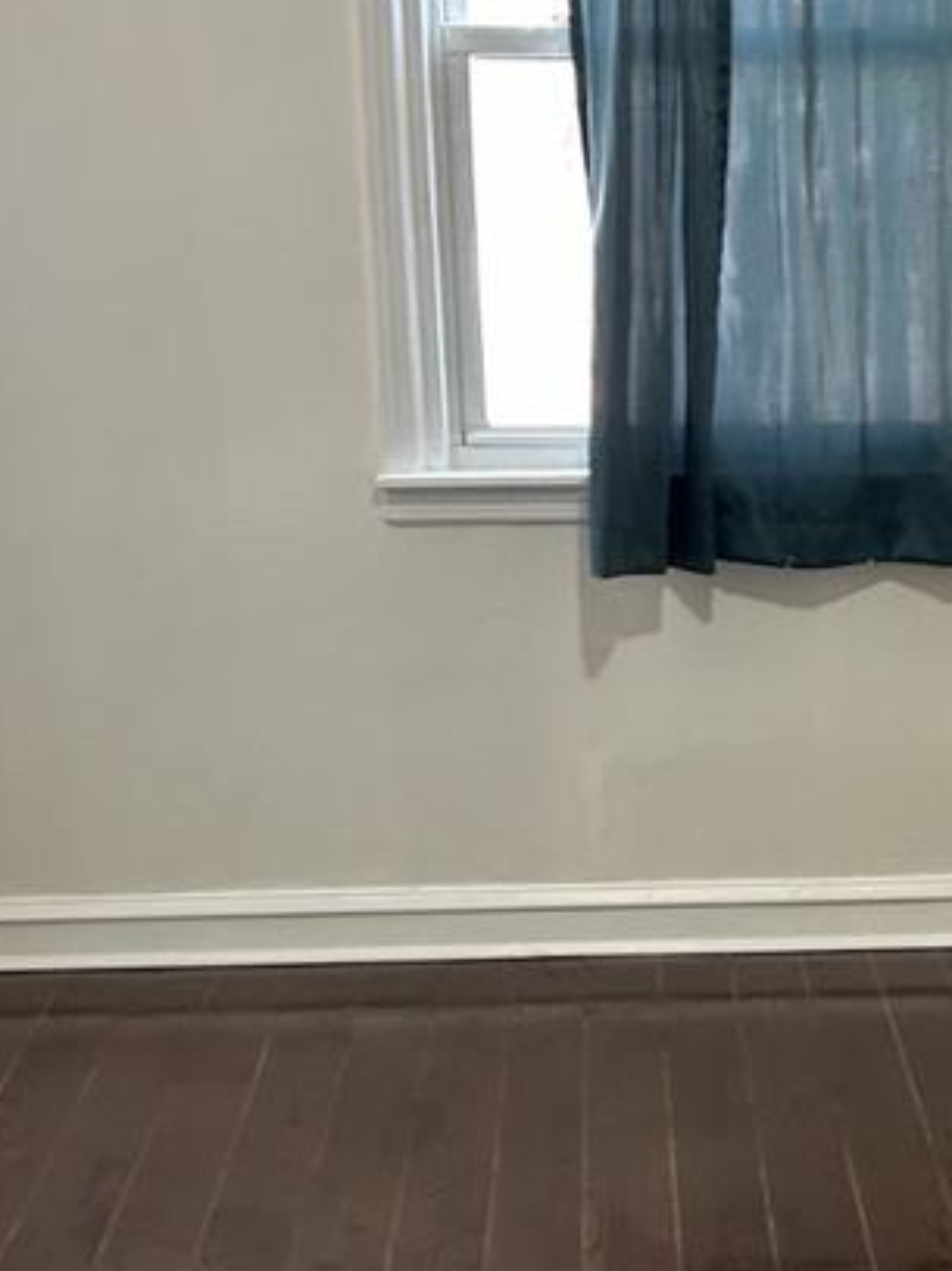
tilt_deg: -19.5
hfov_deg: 20.8
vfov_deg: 27.7
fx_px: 2531
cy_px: 965
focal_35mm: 69
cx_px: 868
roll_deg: -1.0
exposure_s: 1/60
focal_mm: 5.7
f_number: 1.5
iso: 250
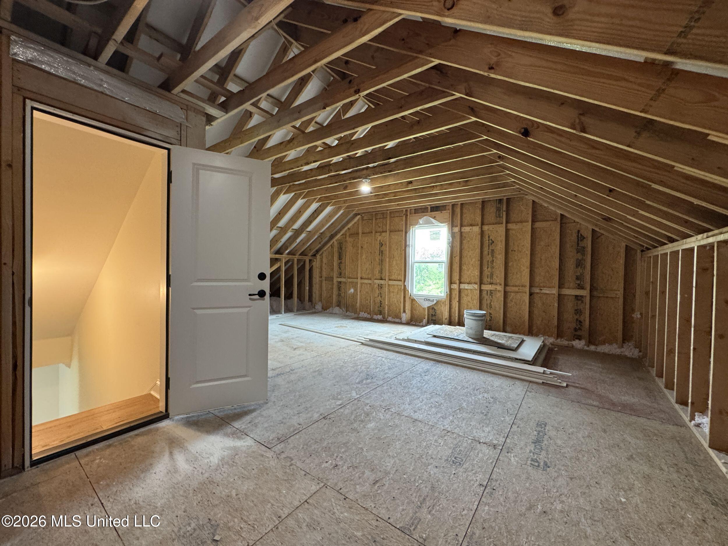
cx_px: 364
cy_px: 273
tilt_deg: -0.3
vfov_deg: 85.7
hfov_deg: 102.1
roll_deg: -1.7
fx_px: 294
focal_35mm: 14
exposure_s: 1/60
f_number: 2.2
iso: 400
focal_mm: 2.22
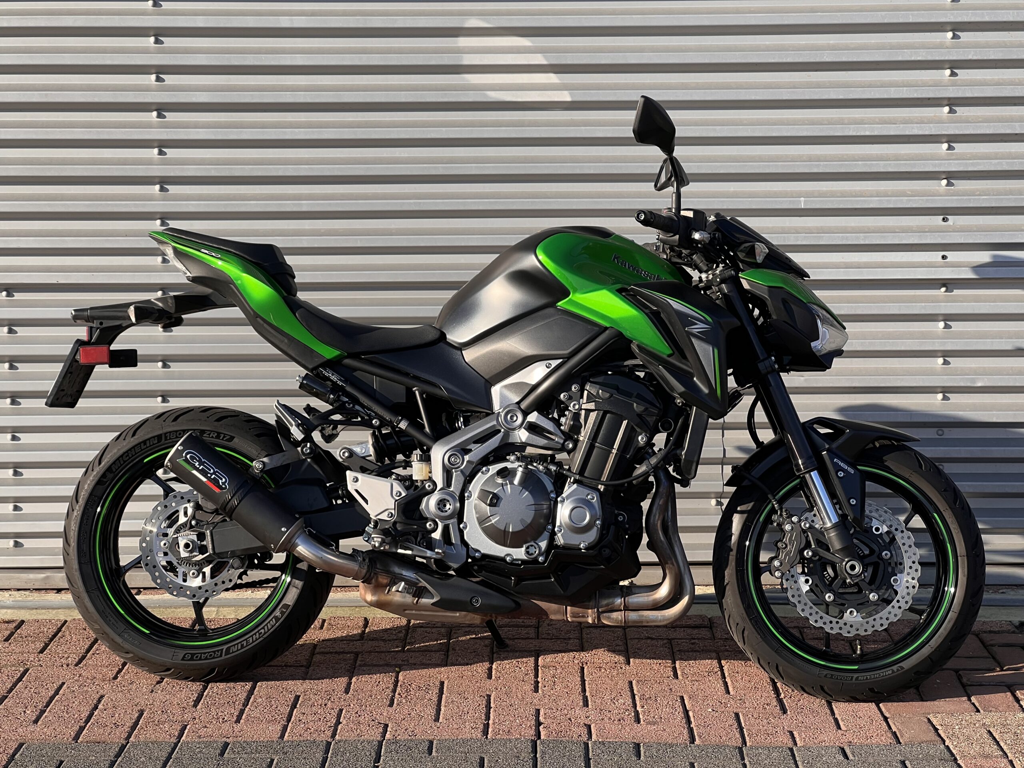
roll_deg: +0.9
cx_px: 512
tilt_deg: -7.7
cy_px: 384
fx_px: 2278
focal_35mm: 77
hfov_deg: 25.3
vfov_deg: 19.1
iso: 32
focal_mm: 9
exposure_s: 1/224
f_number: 2.8
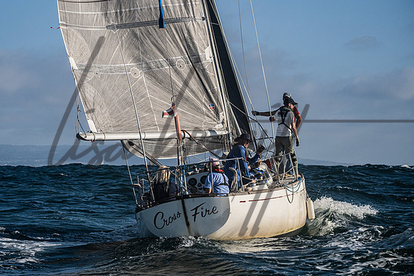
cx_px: 175
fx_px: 1340
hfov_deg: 17.6
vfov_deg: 11.8
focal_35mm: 116
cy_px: 127
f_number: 5.6
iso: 400
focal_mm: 100
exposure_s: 1/8000
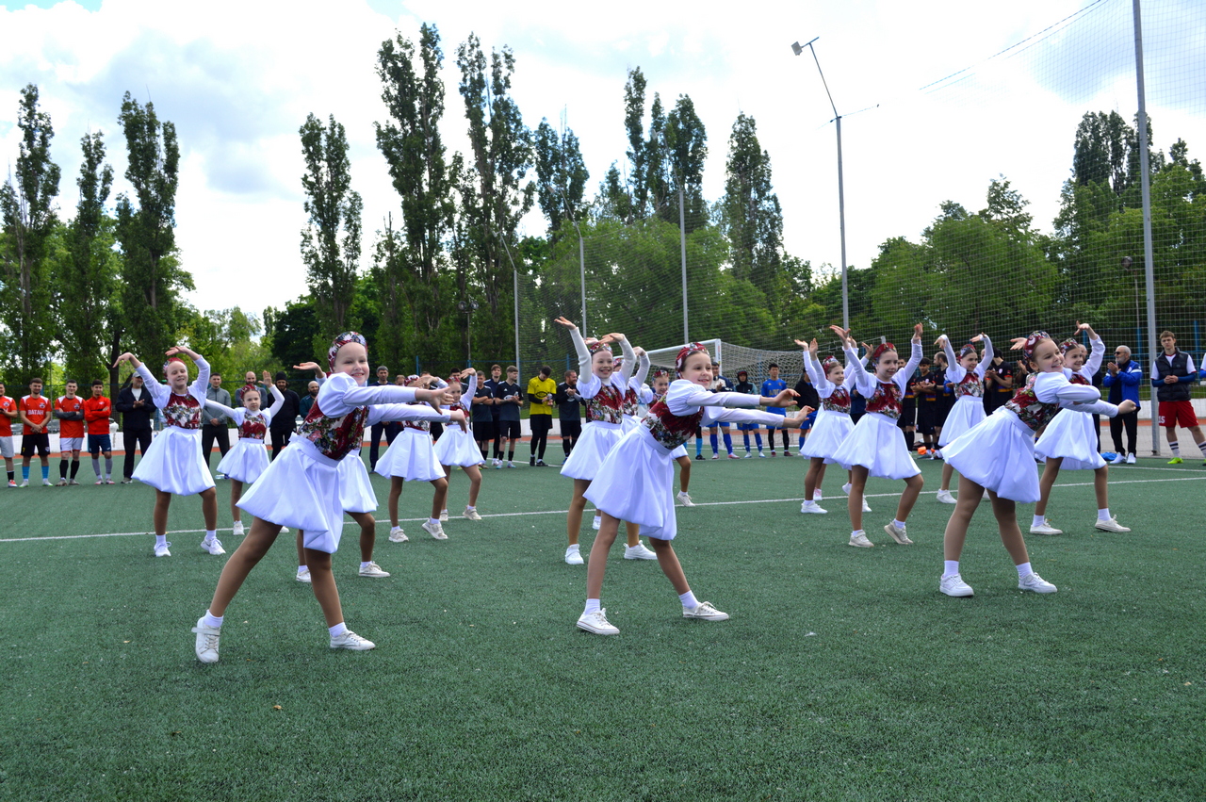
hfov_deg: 49.6
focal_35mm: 39
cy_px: 401
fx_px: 1305
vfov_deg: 34.1
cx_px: 603
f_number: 8
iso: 100
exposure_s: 1/250
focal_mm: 26
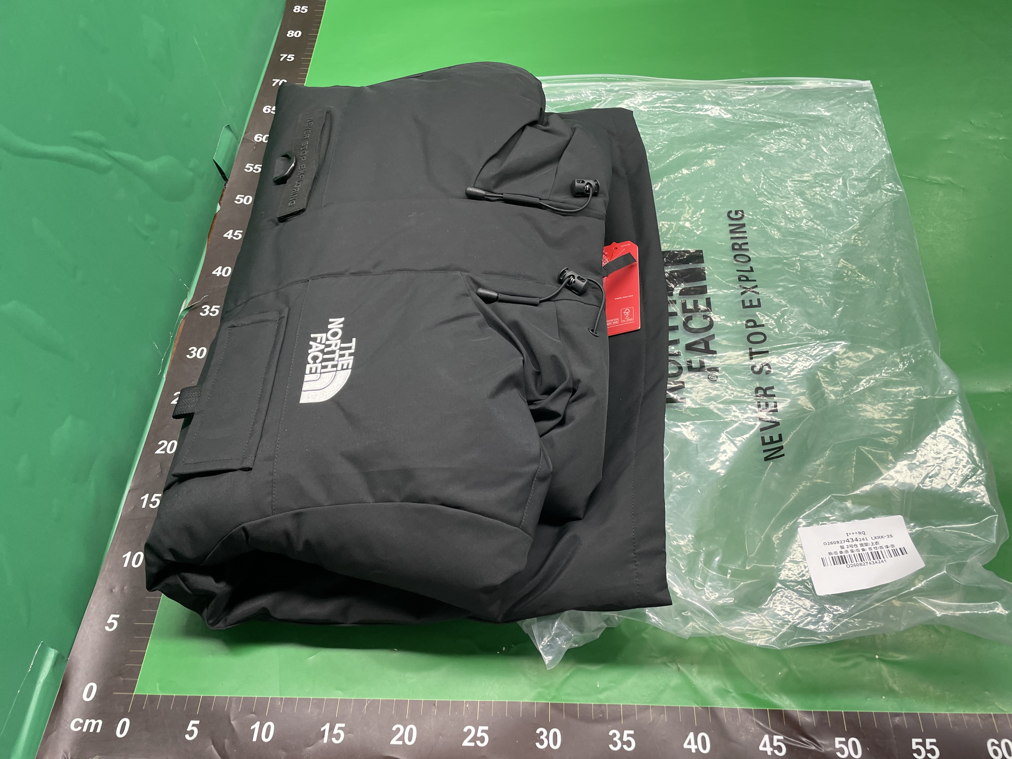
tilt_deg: -55.2
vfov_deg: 53.1
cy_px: 380
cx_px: 506
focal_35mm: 26
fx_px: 760
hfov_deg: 67.3
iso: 100
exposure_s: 1/100
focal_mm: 4.2
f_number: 1.6
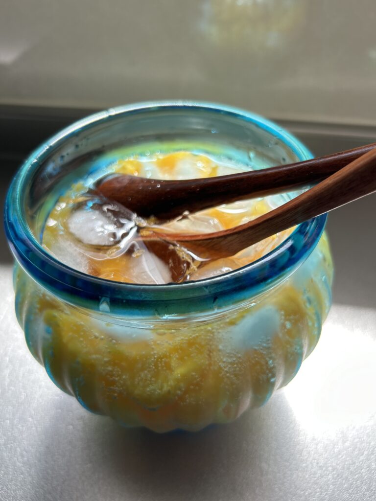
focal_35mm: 26
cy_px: 250
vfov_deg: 67.3
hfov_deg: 53.1
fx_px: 377
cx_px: 188
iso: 50
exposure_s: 1/421
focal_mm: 5.7
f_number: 1.5
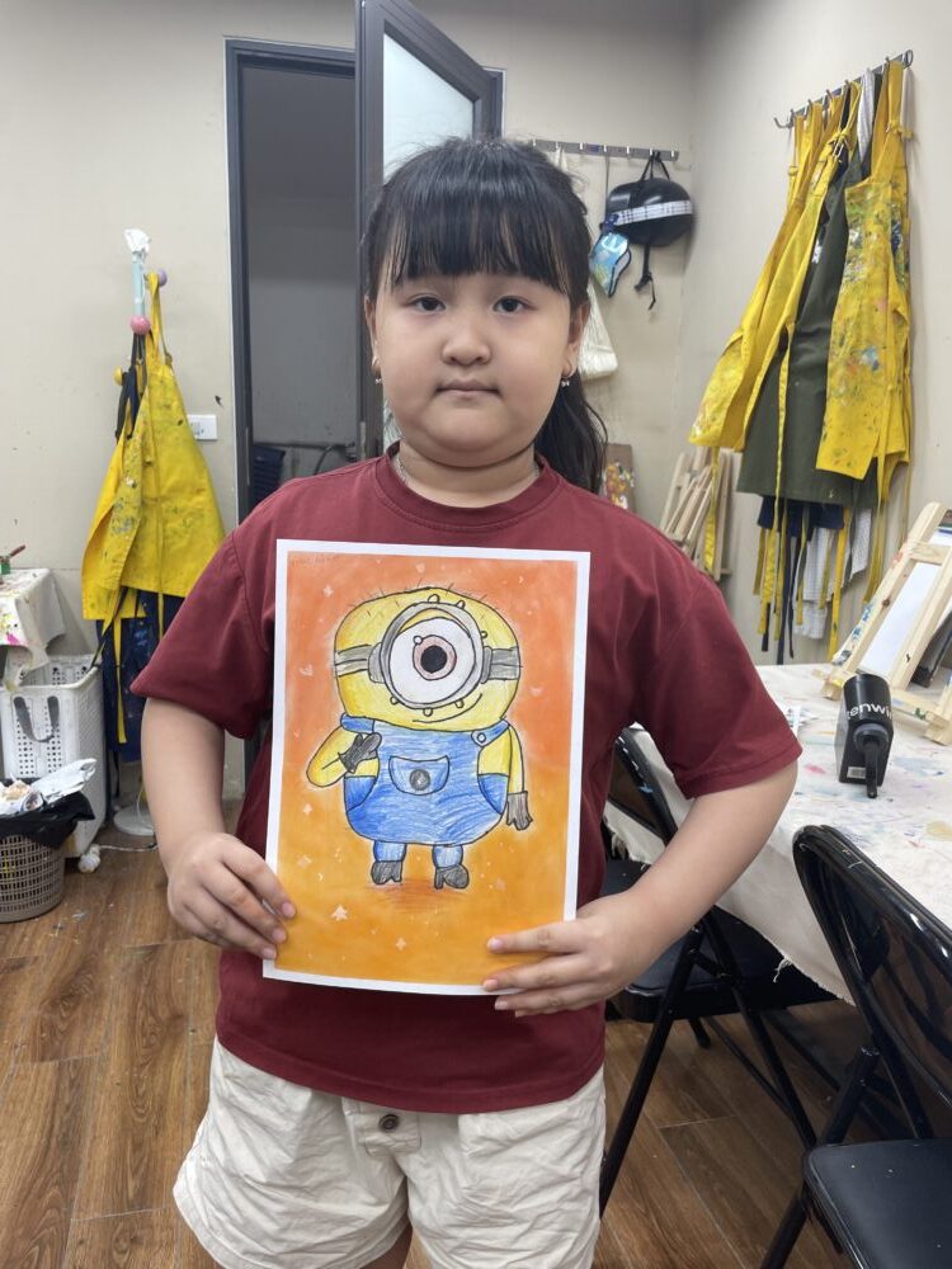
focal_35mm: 26
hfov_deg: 53.1
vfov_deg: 67.3
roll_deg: -1.5
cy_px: 634
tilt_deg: -10.6
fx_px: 953
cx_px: 476
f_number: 1.6
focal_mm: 4.2
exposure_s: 1/100
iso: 64
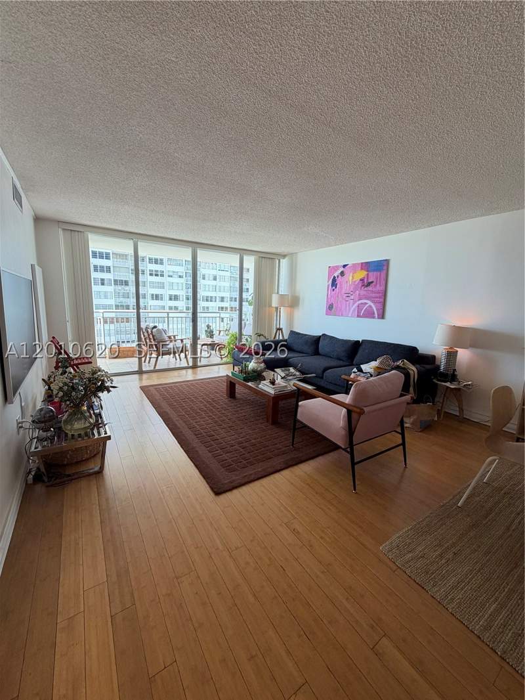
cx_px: 262
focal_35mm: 14
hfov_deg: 85.7
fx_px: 283
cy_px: 350
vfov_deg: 102.1
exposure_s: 1/121
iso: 80
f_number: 2.2
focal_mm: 2.22
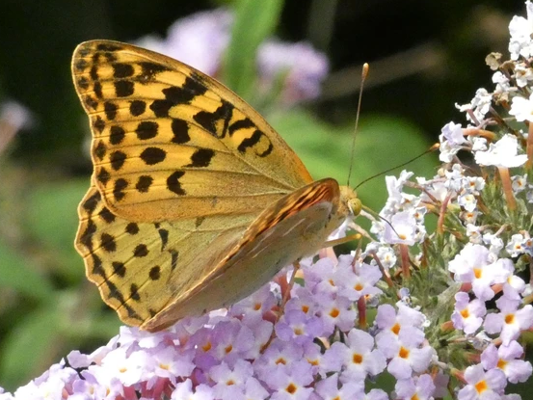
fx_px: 5683
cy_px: 211
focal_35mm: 369
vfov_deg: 4.0
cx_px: 248
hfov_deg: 5.4
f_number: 5.6
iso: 2000
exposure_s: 1/1300
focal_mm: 57.2
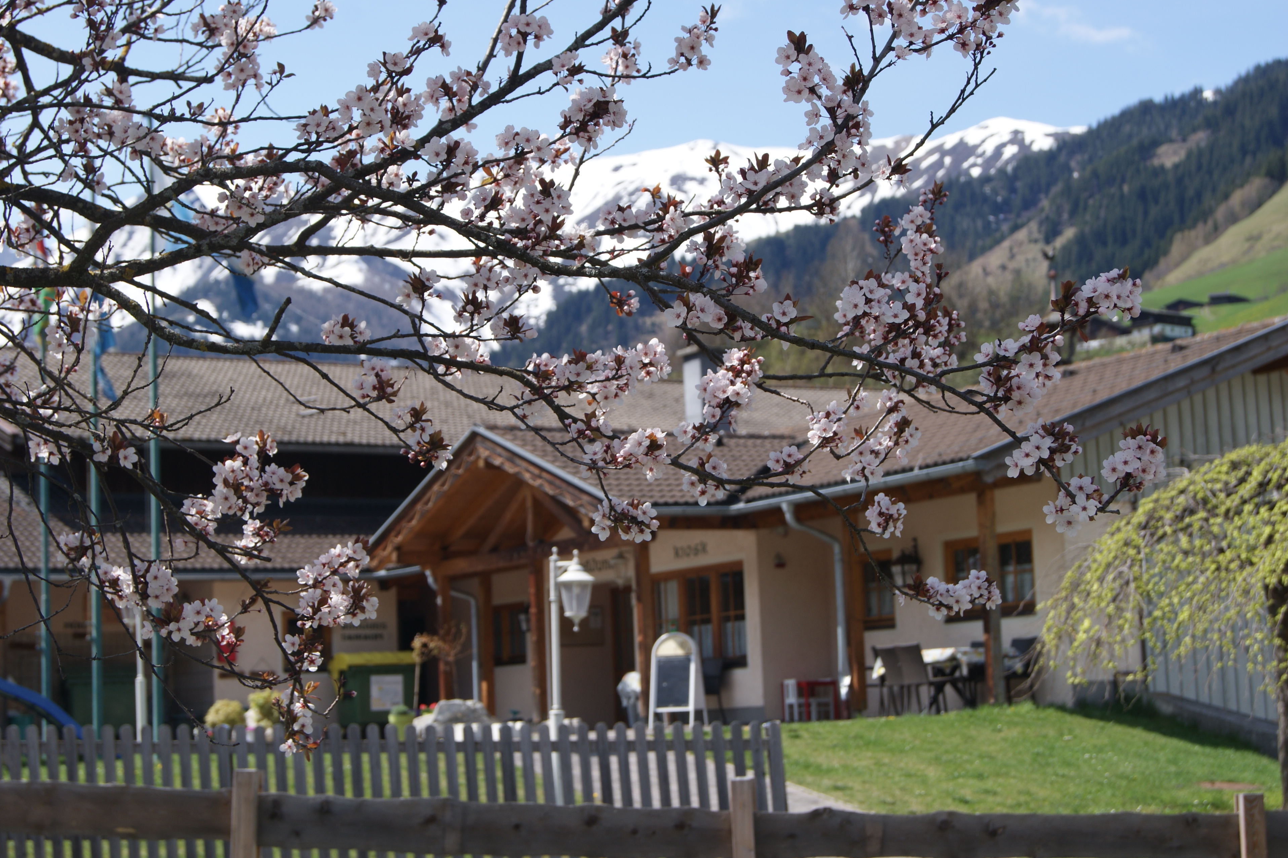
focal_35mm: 69
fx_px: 2451
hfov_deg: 29.4
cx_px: 641
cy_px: 435
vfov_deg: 19.9
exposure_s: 1/200
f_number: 9
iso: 100
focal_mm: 45
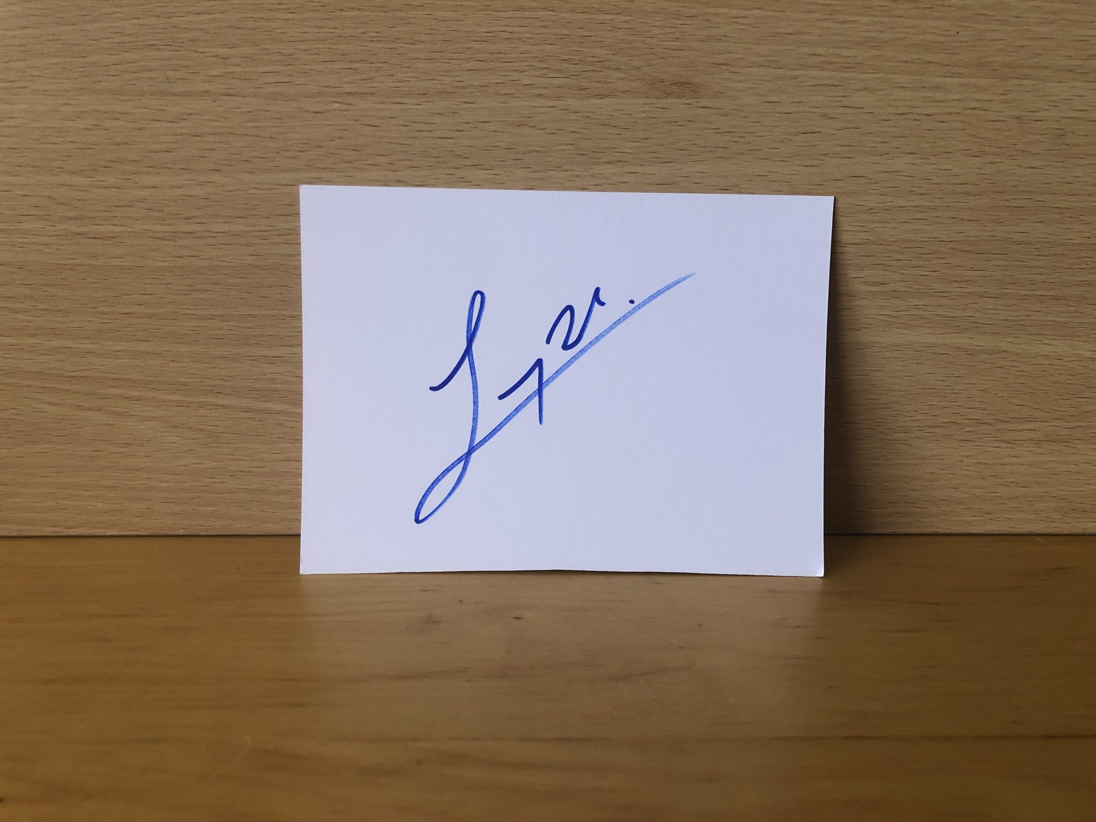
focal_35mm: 28
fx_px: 887
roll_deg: -1.1
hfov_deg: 63.4
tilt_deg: -18.5
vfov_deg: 49.7
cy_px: 411
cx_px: 548
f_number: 1.8
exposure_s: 1/17
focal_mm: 3.99
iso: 40
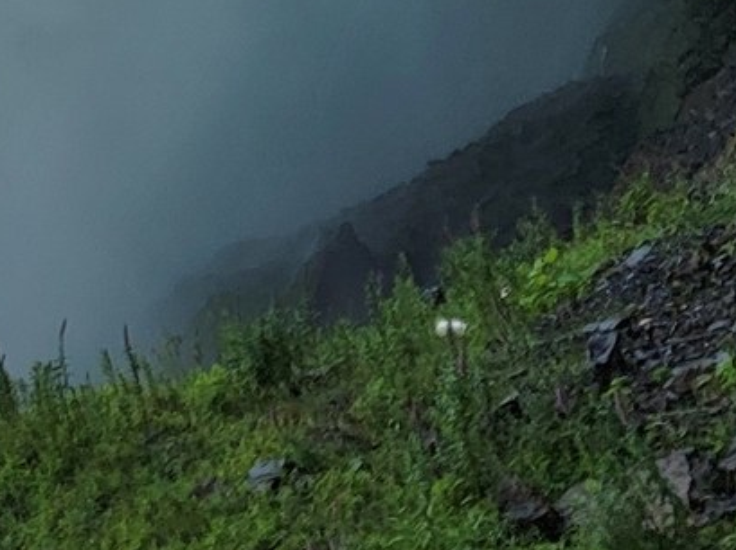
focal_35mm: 141
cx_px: -337
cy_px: -444
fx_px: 2995
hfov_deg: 13.3
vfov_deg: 9.9
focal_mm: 6.7
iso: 16
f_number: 1.8
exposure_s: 1/1422
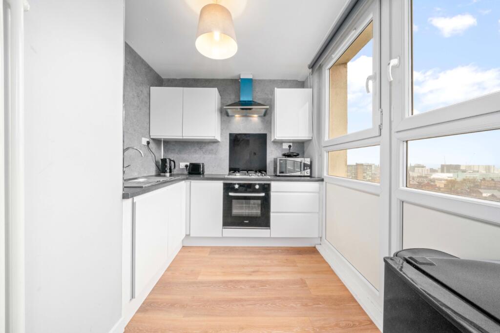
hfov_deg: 112.6
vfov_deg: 90.0
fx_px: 167
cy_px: 166
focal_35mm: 12
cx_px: 250
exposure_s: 1.3
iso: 800
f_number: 20
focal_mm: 12
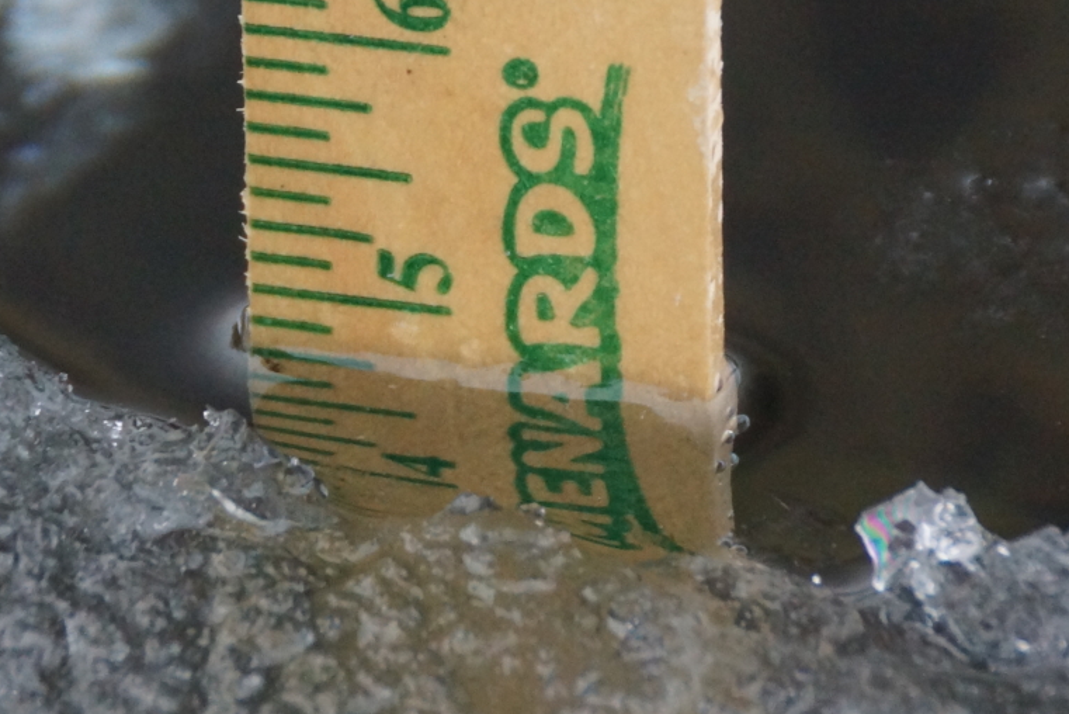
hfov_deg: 5.8
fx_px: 10515
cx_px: 537
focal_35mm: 354
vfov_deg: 3.9
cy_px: 315
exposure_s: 1/200
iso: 1600
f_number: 6.3
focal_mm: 180
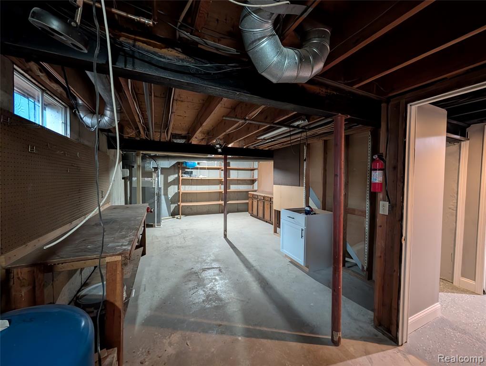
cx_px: 243
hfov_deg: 110.5
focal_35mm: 12
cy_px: 183
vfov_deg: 94.6
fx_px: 169
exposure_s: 1/24
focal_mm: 2.02
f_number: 1.7
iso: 842
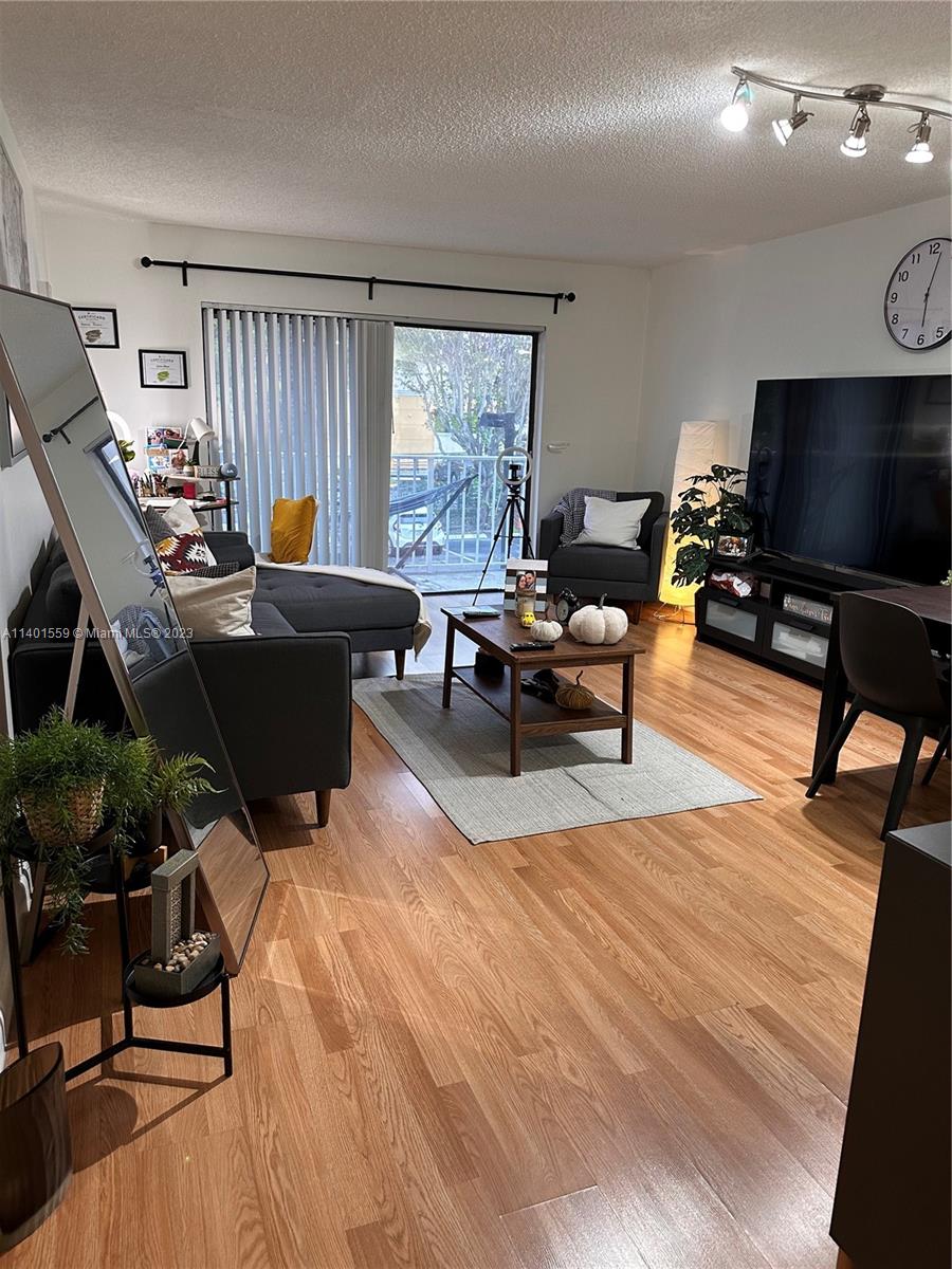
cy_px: 634
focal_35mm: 24
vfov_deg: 71.6
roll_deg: -1.3
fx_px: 880
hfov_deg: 56.8
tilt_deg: -15.2
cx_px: 476
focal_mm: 6.86
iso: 250
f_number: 1.78
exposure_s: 1/60
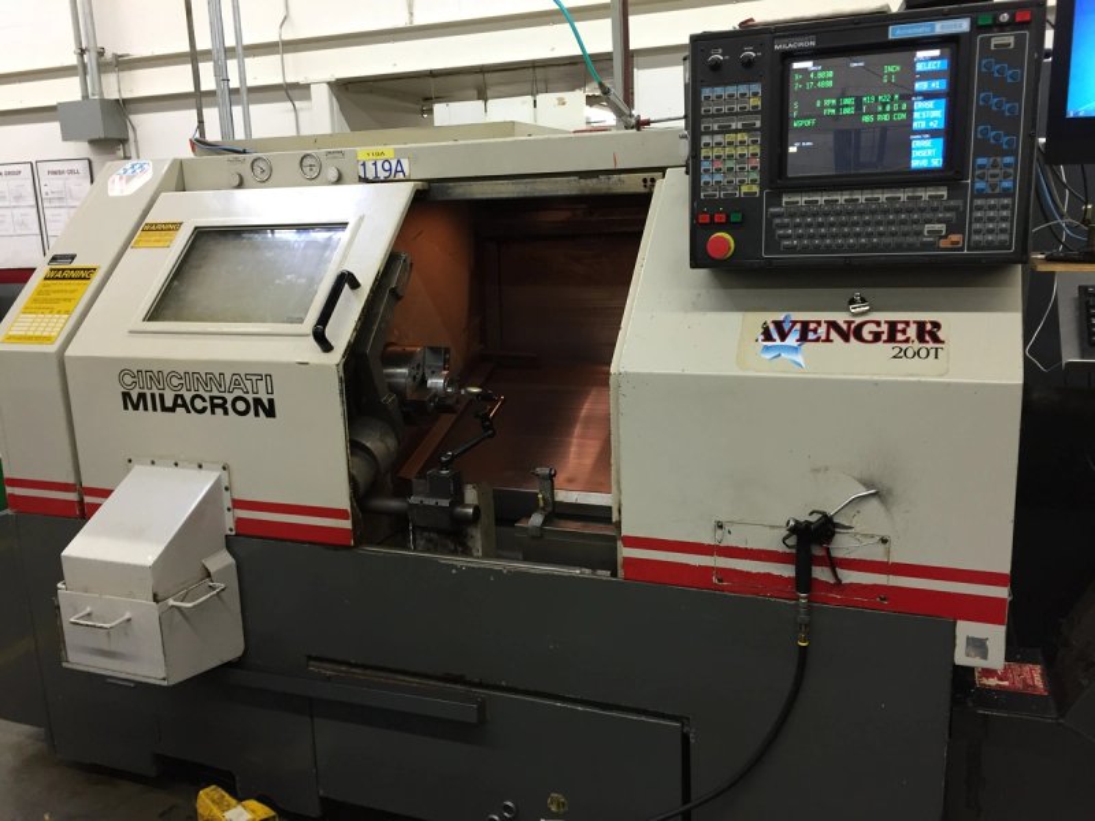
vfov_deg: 48.2
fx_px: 917
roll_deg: +2.2
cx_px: 548
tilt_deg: -13.1
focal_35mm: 29
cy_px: 410
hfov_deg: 61.7
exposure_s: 1/30
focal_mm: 4.15
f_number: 2.2
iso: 100
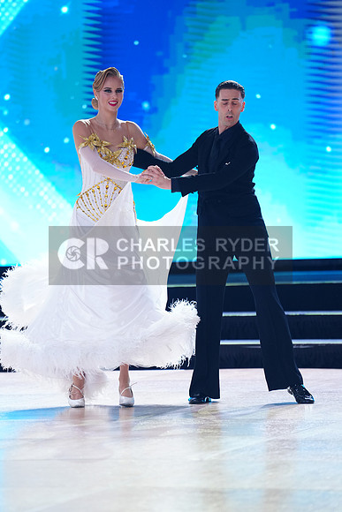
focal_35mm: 197
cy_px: 256
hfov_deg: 7.0
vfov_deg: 10.4
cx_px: 171
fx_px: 2805
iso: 1250
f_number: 2.8
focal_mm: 197
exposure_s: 1/500
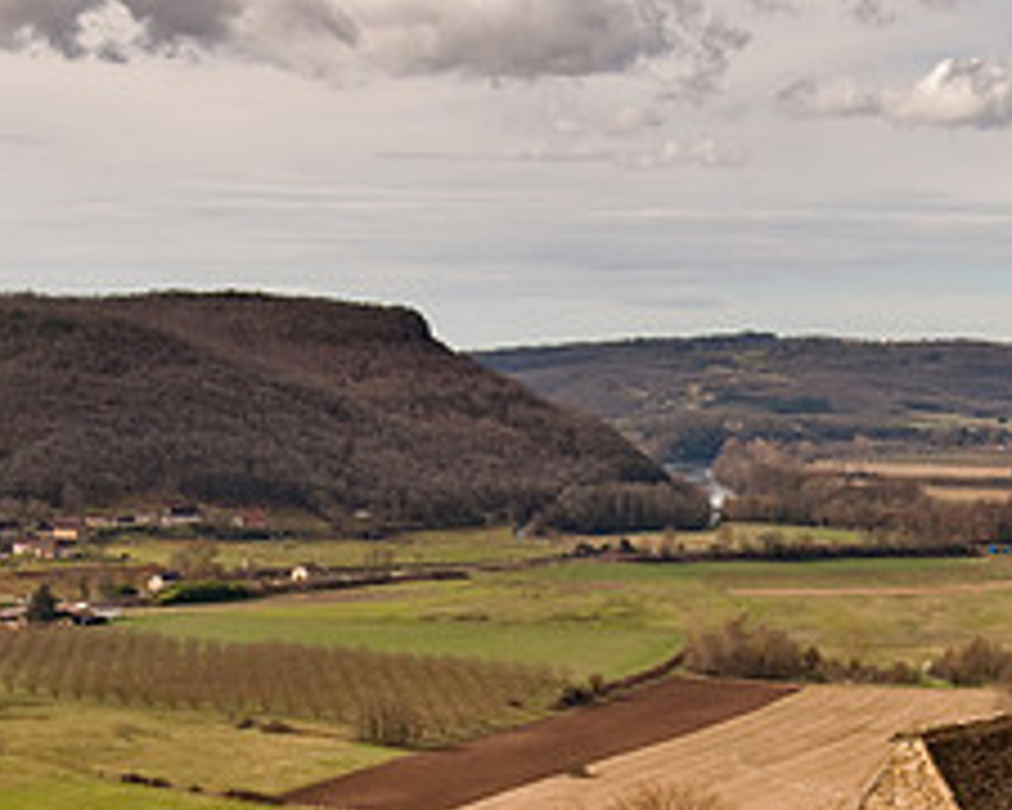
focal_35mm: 87
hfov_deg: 21.9
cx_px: 634
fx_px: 2606
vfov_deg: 17.2
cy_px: 817
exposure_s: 1/350
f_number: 9.5
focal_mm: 24
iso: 200
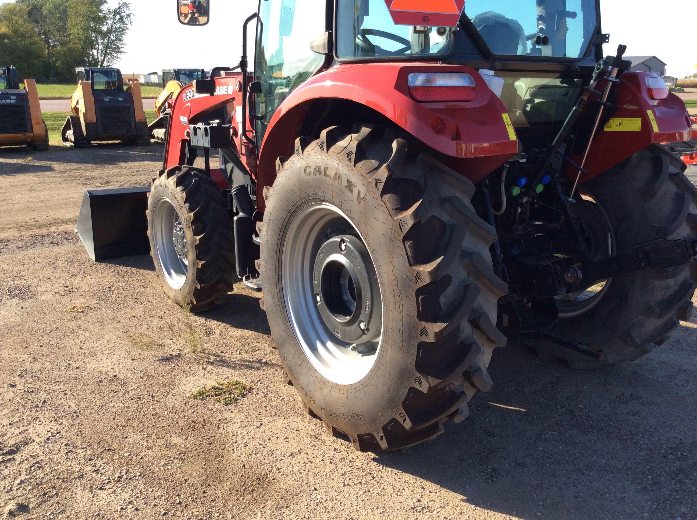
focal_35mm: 32
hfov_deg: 56.9
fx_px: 643
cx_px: 348
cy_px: 260
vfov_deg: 44.1
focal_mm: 3.3
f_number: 2.4
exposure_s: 1/510
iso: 32
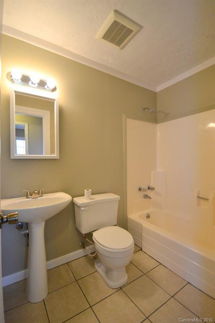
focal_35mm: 15
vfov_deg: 100.4
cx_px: 108
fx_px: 134
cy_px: 162
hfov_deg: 77.3
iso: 640
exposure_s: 1/60
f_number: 4
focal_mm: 10
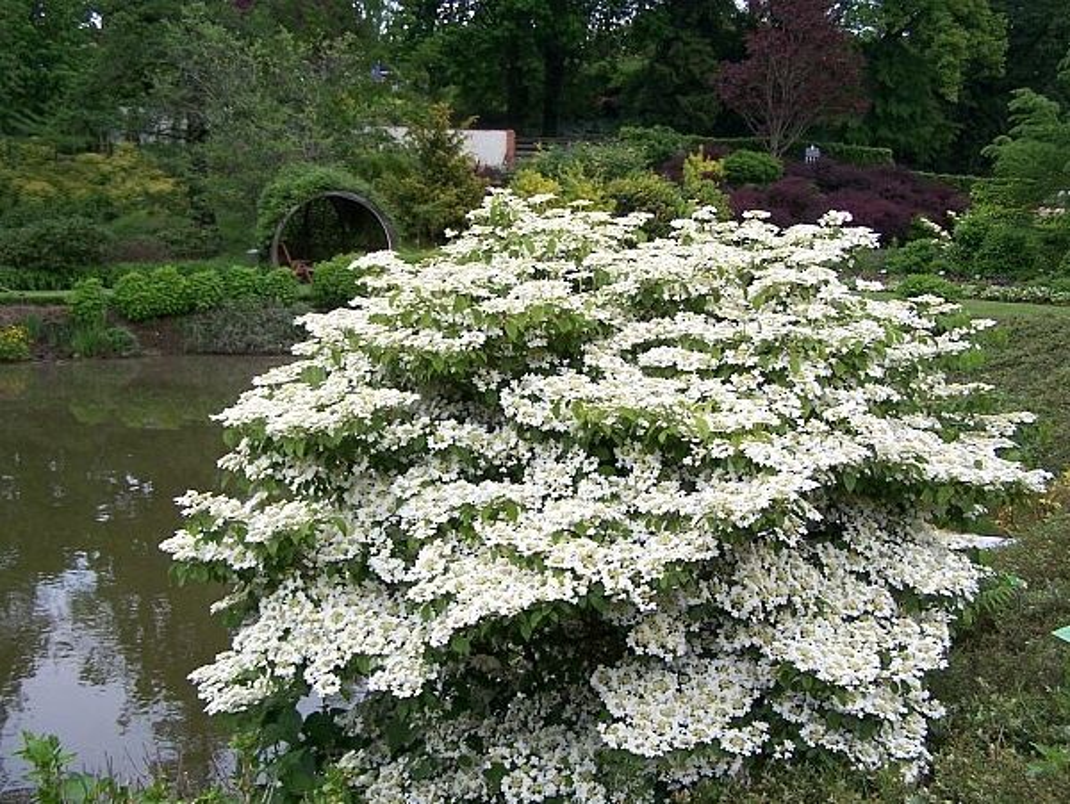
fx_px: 1176
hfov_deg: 48.9
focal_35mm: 38
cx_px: 535
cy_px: 402
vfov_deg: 37.8
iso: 80
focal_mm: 6.3
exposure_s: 1/400
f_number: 2.8
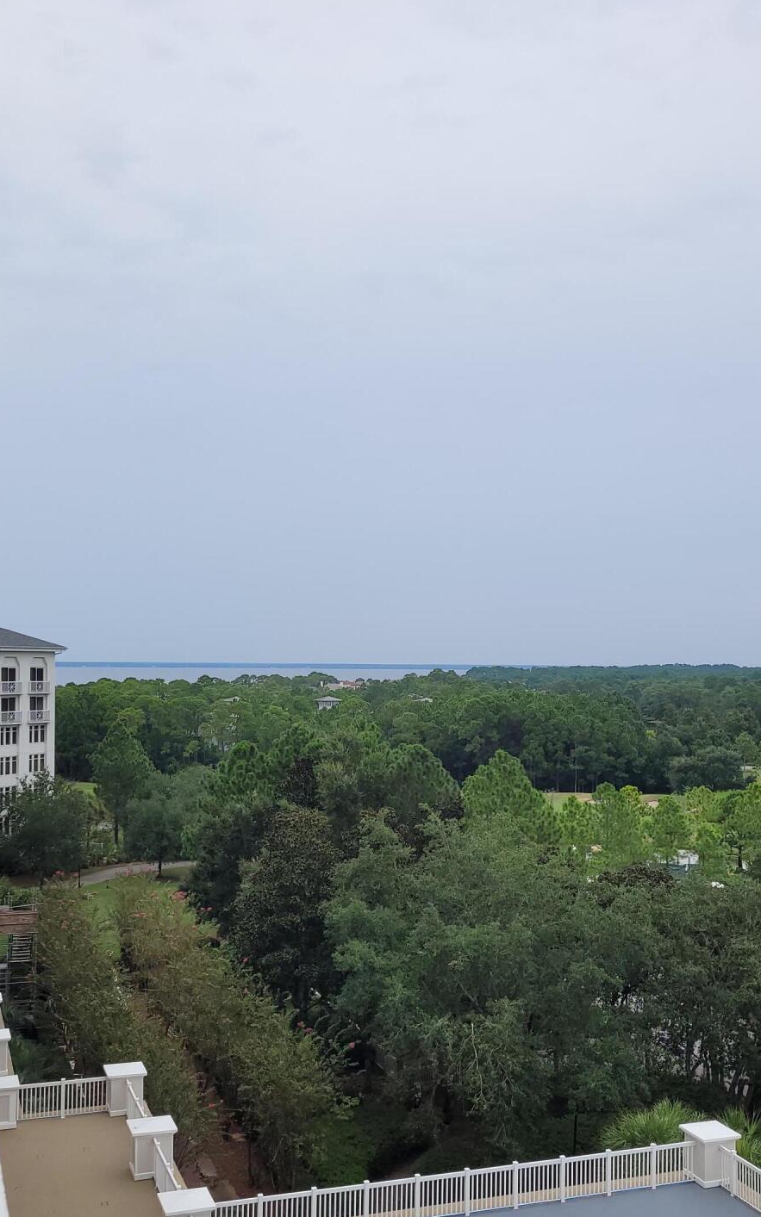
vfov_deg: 50.3
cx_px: 366
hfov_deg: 32.8
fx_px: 1294
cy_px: 662
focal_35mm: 39
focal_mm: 5.4
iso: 40
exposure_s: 1/2246
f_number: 1.8
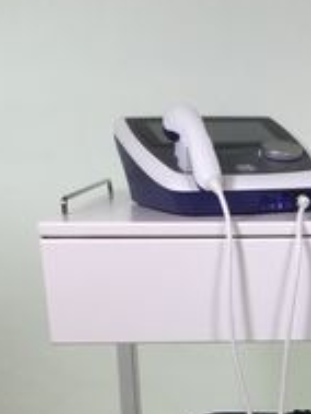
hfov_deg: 17.5
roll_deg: -0.3
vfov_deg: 22.5
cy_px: 449
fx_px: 981
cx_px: 327
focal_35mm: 82
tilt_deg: -20.6
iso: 25
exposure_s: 1/50
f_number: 2.4
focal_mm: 3.3
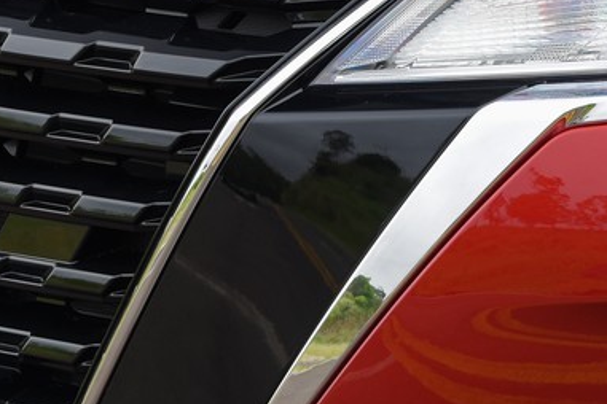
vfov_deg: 3.3
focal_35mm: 420
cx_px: 368
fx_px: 7081
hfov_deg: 4.9
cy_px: 242
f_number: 5
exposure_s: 1/125
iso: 250
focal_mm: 100
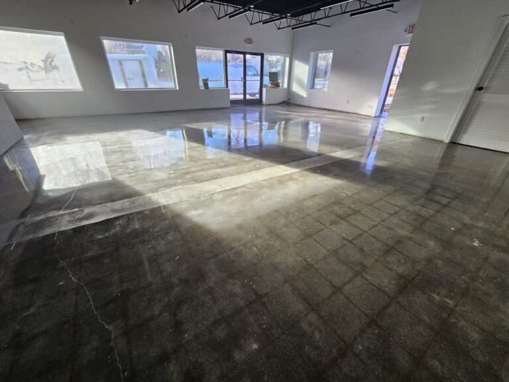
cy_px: 191
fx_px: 191
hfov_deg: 106.2
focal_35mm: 13
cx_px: 254
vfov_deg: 89.9
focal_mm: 2.2
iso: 80
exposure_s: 1/60
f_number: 2.2
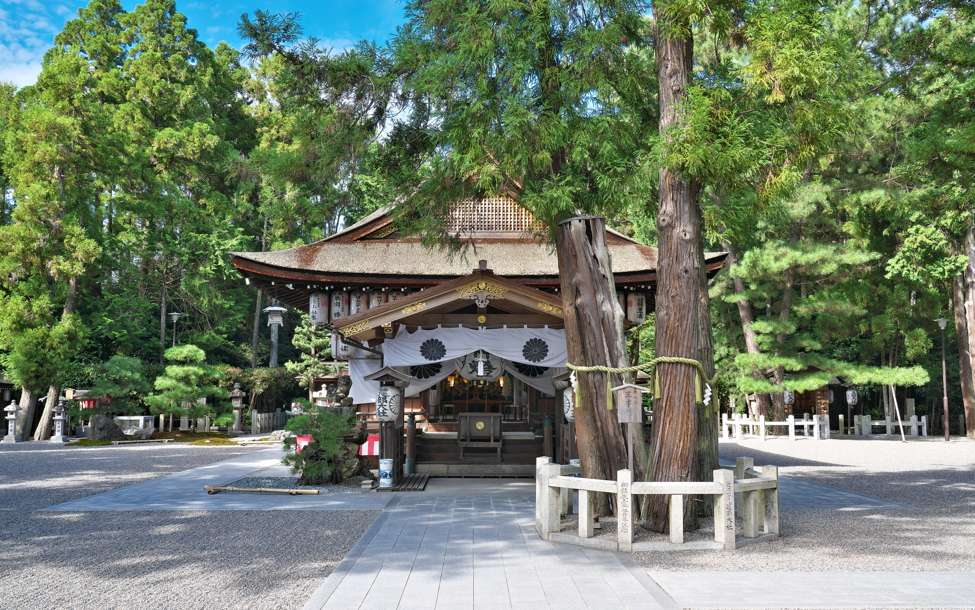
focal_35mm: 34
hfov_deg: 56.7
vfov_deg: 37.3
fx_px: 903
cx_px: 488
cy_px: 302
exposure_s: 1/80
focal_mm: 33
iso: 125
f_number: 11
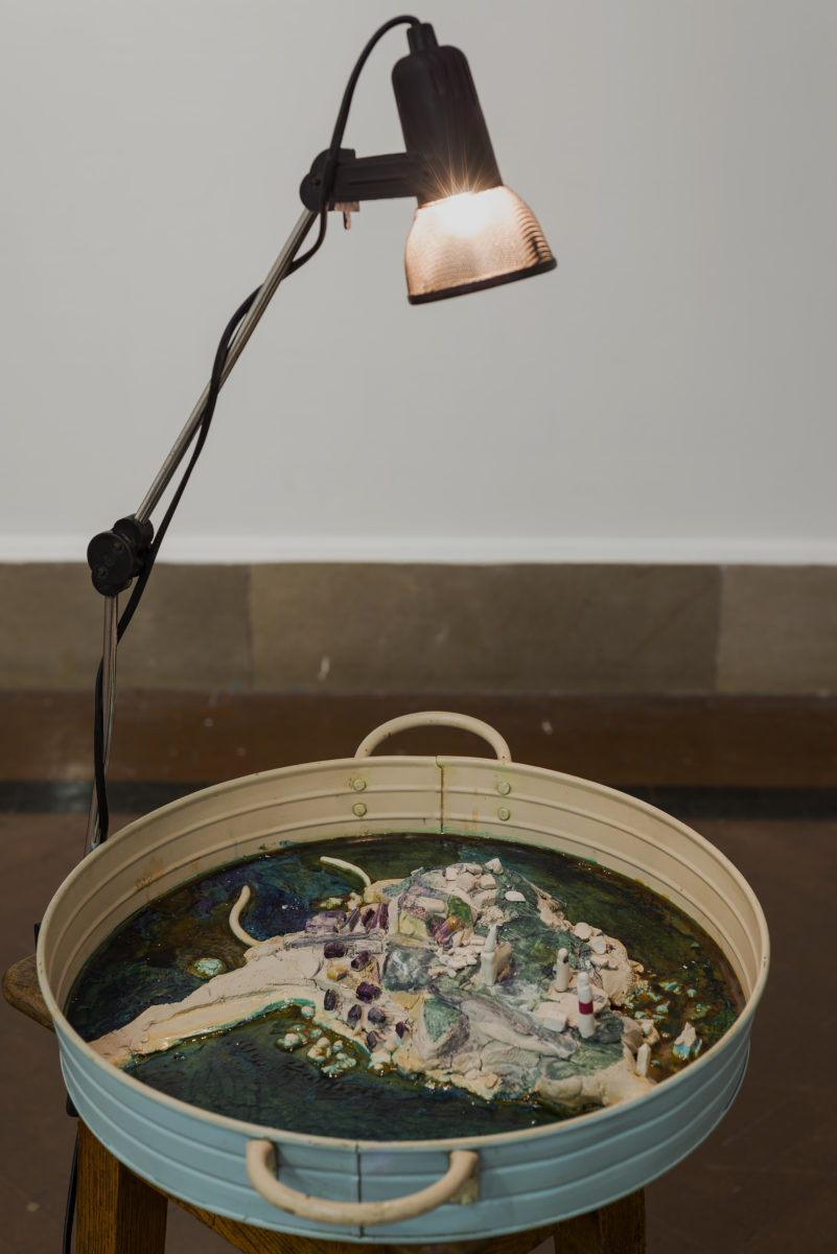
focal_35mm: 50
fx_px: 1742
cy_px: 627
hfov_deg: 27.0
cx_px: 418
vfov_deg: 39.6
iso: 100
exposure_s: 1/1.25
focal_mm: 50
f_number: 5.6
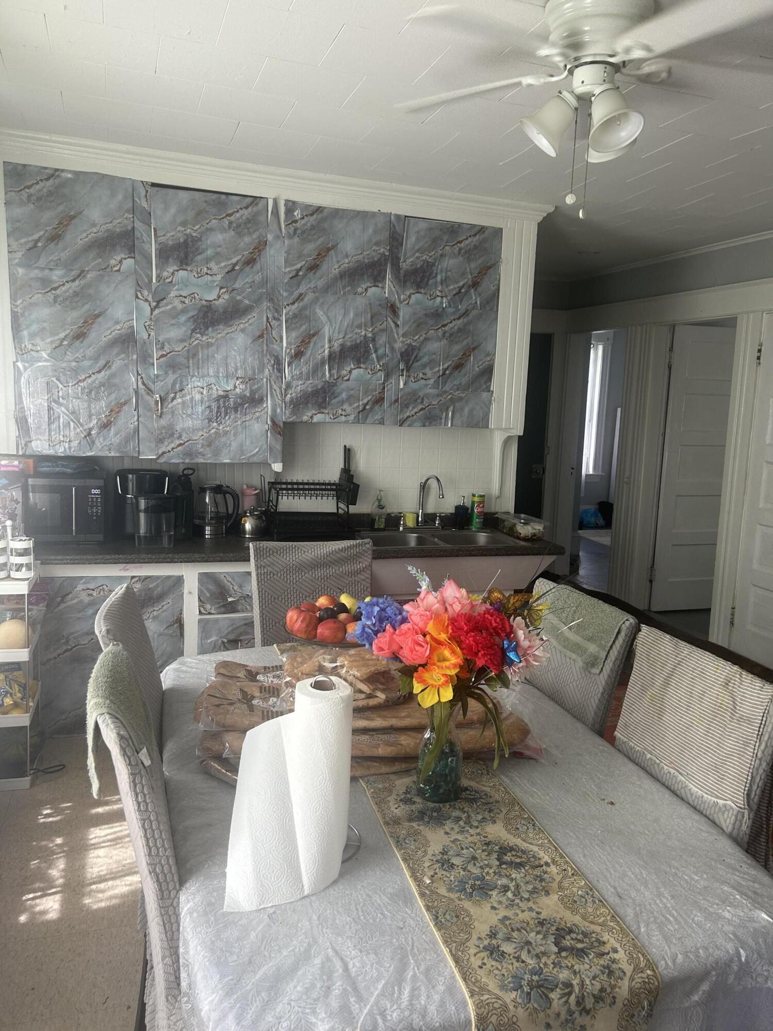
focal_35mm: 26
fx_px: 774
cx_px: 386
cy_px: 516
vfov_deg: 67.3
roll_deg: -2.0
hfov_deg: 53.1
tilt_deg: -9.8
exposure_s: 1/121
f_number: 1.5
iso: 64
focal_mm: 5.7
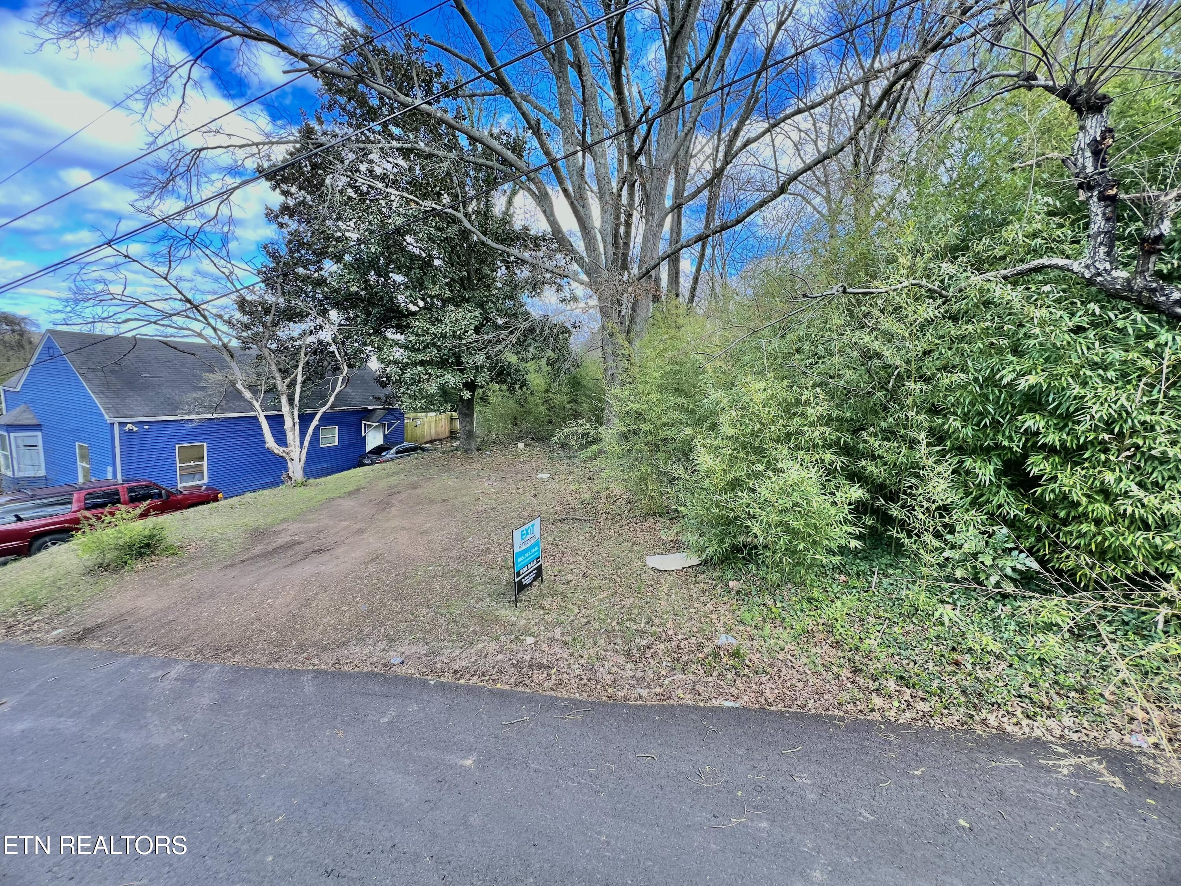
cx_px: 590
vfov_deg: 89.9
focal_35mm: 13
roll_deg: +1.0
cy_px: 443
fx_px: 444
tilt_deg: -1.9
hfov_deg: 106.2
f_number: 1.8
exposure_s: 1/169
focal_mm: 1.57
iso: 32
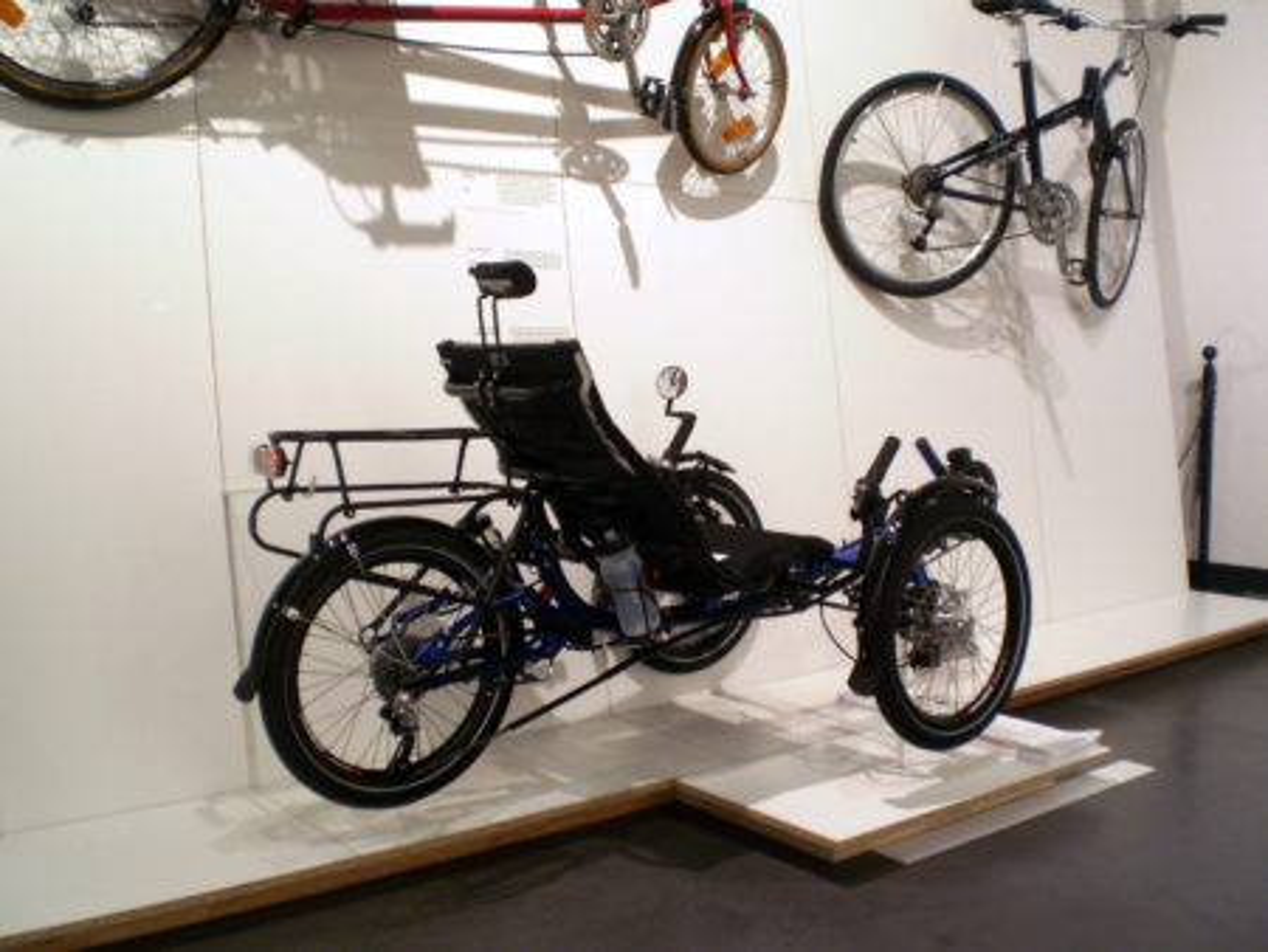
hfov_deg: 51.3
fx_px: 1319
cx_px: 634
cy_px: 476
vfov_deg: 39.7
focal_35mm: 36
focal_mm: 6.3
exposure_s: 1/20
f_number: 3.1
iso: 125
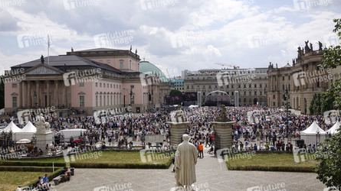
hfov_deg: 56.6
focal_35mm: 35
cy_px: 96
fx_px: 316
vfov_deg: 33.7
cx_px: 170
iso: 100
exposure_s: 1/320
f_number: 8
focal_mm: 12.03
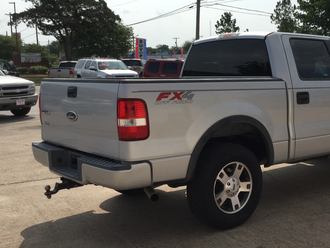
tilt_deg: -7.0
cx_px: 234
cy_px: 113
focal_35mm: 48
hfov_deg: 38.9
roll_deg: -0.1
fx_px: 458
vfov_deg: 30.3
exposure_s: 1/1664
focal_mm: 3.3
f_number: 2.4
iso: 25
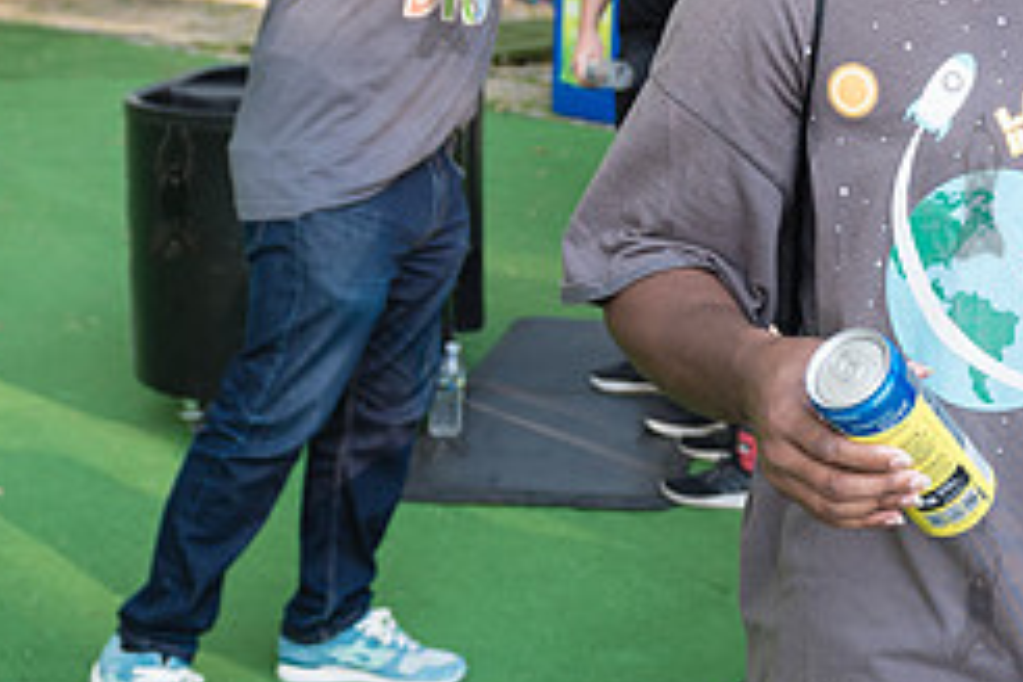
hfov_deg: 24.1
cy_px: 237
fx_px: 2273
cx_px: 1054
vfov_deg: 17.0
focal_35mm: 80
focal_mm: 24
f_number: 4
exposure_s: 1/200
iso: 200
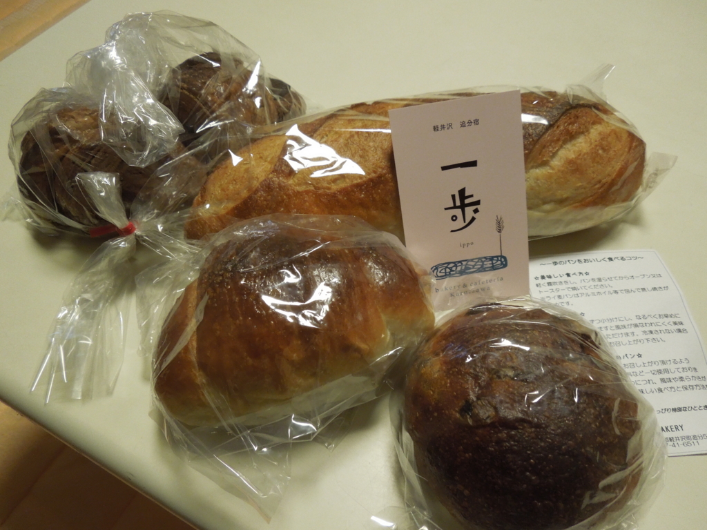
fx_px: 511
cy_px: 265
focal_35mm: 25
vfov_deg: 54.9
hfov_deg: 69.4
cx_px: 354
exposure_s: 1/20
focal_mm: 4.5
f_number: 3.3
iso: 400
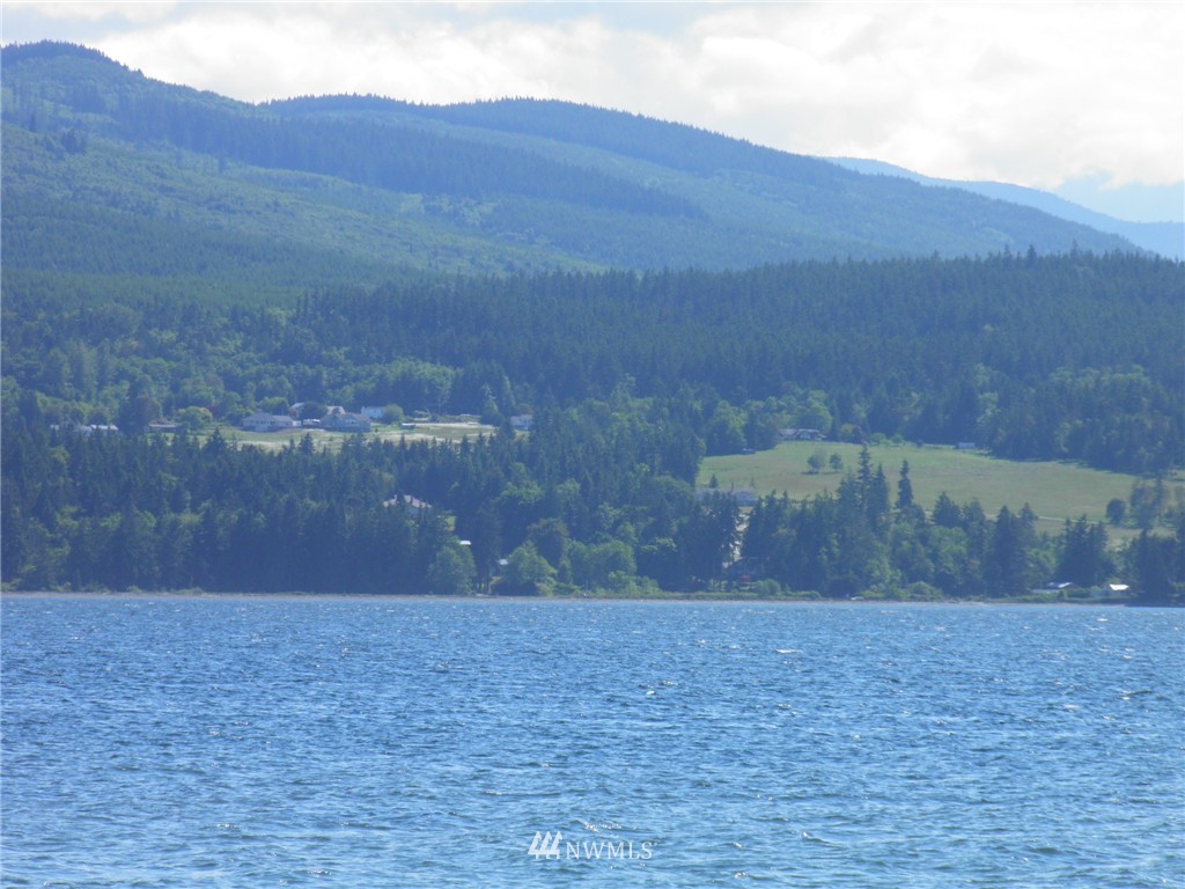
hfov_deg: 8.7
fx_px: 7805
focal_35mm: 228
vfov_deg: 6.5
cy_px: 444
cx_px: 592
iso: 50
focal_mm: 41.1
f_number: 5.9
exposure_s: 1/250
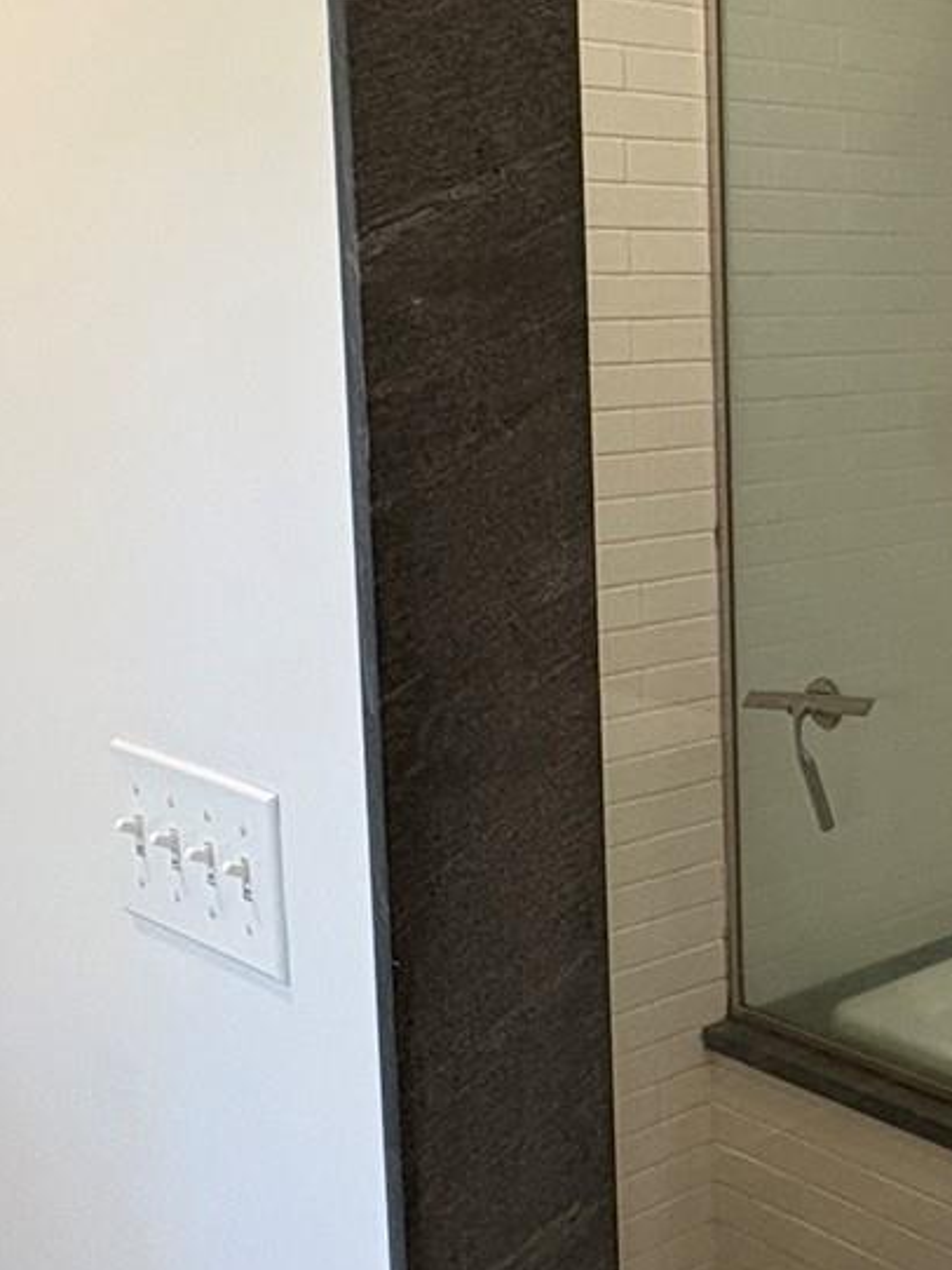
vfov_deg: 36.0
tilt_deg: -7.2
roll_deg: -1.5
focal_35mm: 53
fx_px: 1943
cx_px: 1348
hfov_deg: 23.2
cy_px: 507
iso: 160
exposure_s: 1/60
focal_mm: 2.22
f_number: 2.2
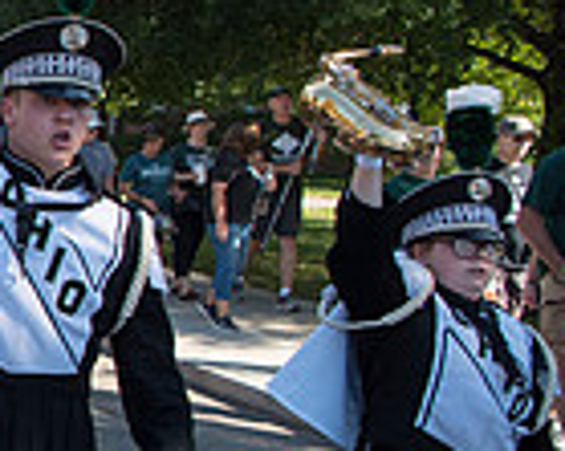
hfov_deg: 16.0
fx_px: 1571
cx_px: -561
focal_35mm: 94
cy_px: 230
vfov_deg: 16.3
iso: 200
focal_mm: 24
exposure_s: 1/500
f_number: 5.6
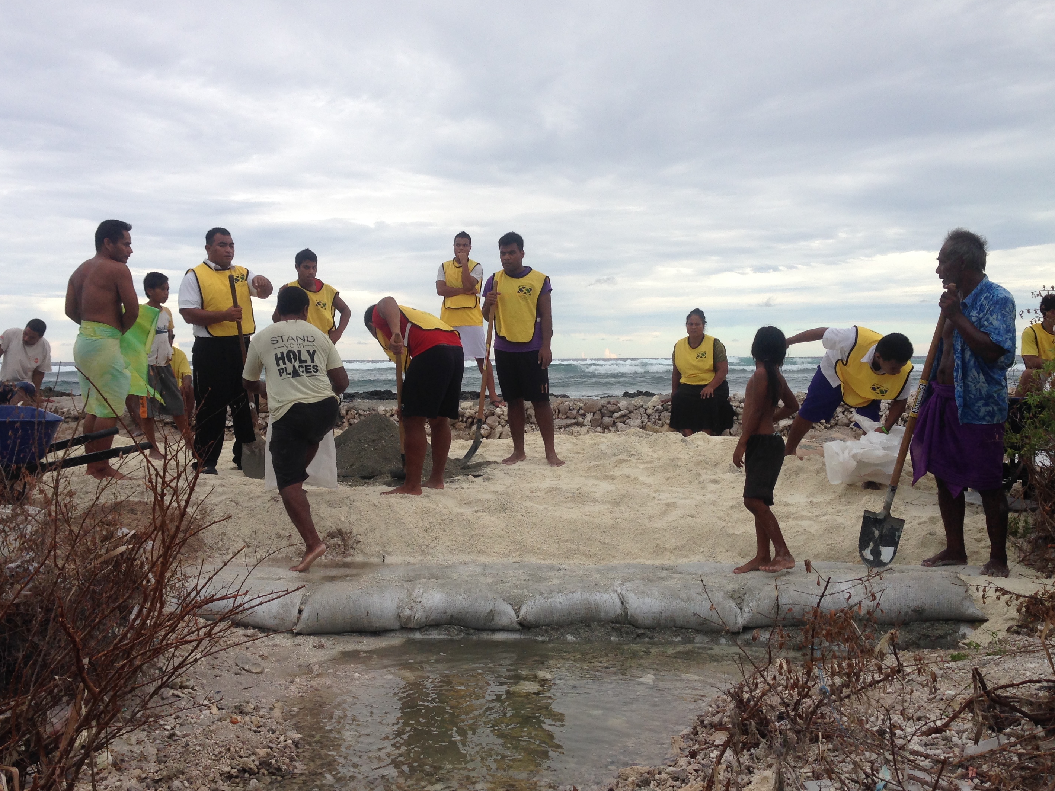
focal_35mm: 38
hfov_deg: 48.9
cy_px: 388
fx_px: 1158
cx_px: 485
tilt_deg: -1.9
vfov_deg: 37.7
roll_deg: -0.8
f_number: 2.4
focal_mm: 4.12
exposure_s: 1/339
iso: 50
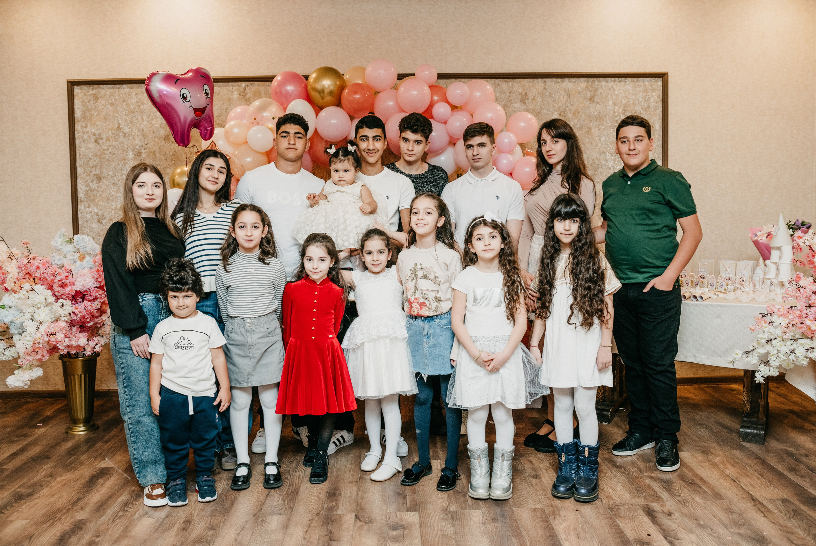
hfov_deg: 57.1
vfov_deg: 40.0
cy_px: 249
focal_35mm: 33
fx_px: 750
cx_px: 406
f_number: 4
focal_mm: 29
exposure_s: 1/160
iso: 250
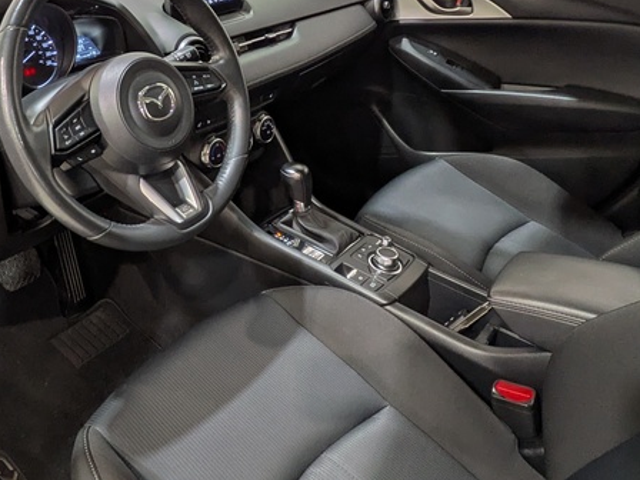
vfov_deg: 43.7
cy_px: 173
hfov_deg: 54.7
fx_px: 592
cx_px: 176
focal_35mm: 32
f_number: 2.2
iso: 58
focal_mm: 1.83
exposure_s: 1/30
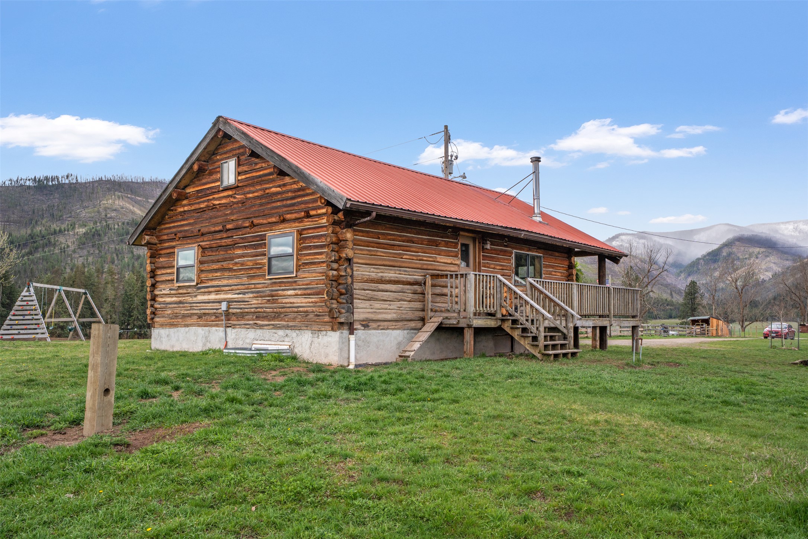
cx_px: 404
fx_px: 628
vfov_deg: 46.4
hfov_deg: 65.5
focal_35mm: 28
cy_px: 270
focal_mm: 28
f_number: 9
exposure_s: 1/640
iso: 250
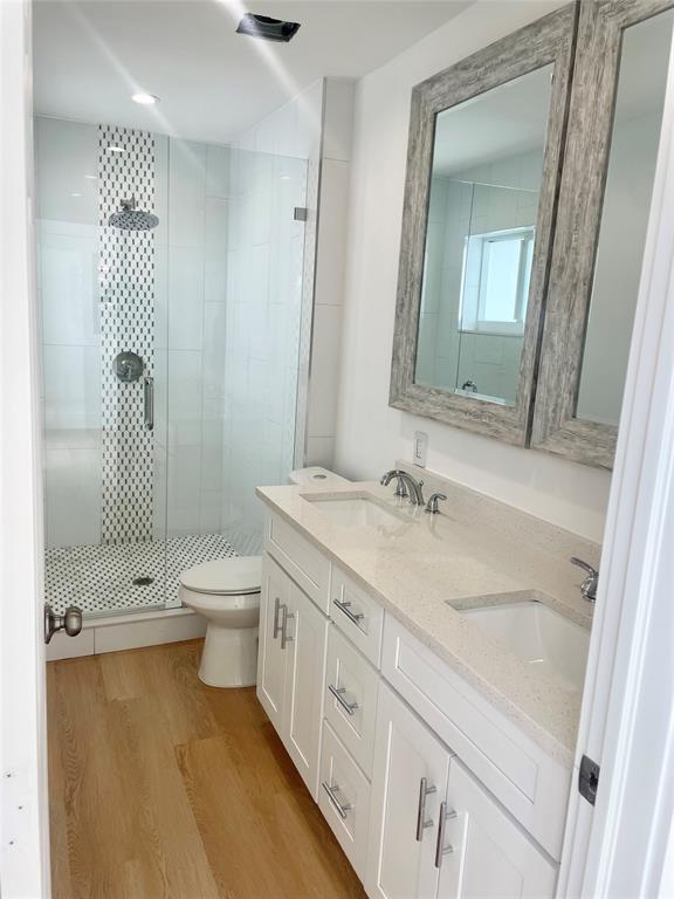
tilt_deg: -10.4
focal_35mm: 26
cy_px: 450
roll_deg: -3.6
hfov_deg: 53.1
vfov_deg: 67.3
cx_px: 337
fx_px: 675
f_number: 1.6
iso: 32
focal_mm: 4.2
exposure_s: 1/120
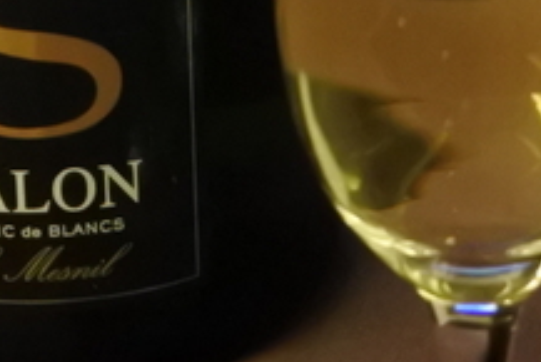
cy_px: -589
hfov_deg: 13.7
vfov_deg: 8.3
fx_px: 2241
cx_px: 406
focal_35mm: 149
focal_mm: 10
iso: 2000
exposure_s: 1/60
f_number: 3.5
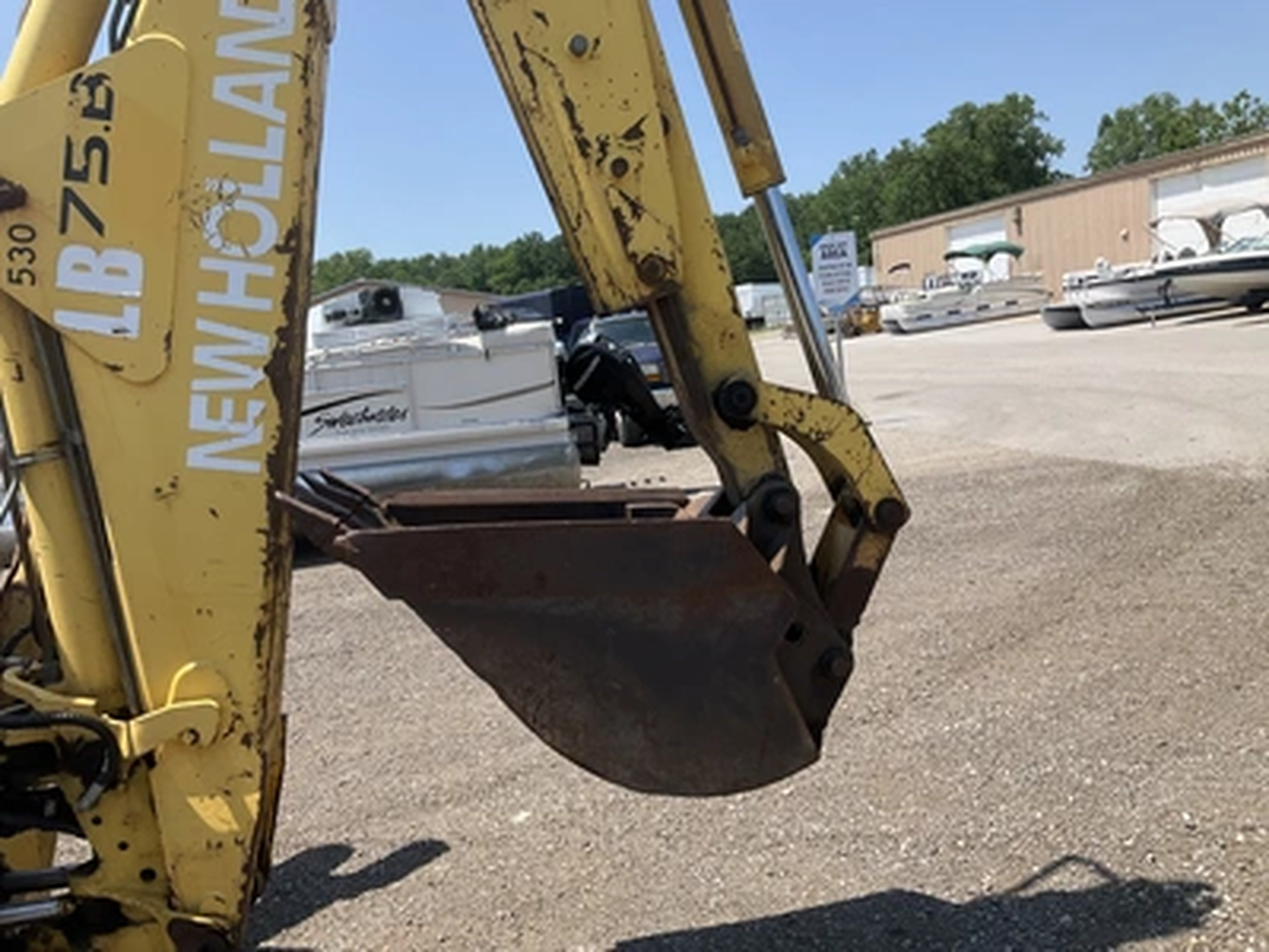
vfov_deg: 48.2
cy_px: 476
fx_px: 1063
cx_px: 634
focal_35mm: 29
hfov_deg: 61.7
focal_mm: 3
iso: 25
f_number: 1.8
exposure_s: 1/1577
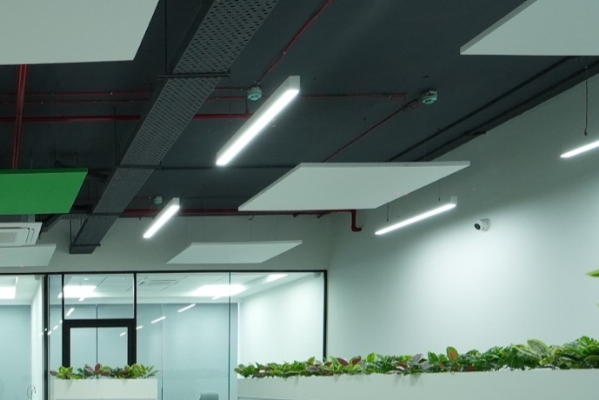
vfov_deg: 31.6
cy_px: 403
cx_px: -30
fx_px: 649
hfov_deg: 41.4
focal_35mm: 39
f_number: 5
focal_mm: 14
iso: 1250
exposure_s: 1/100
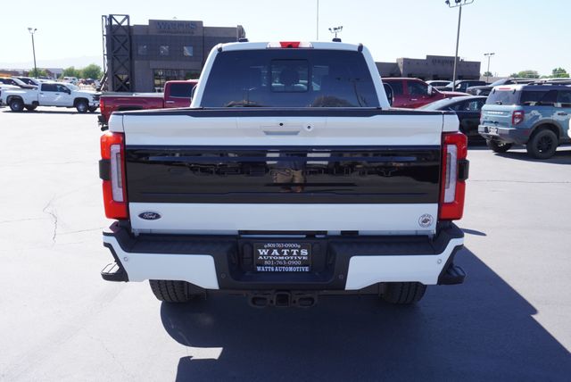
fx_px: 500
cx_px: 286
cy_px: 191
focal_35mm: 32
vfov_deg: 41.8
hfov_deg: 59.4
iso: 100
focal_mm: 21
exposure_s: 1/160
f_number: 6.3
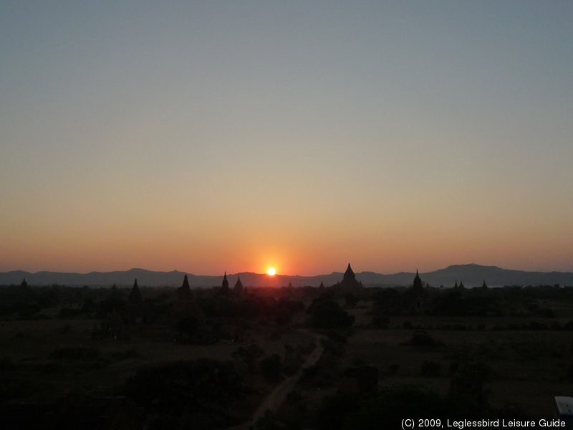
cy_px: 215
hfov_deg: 52.6
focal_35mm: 35
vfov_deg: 40.7
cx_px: 286
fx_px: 579
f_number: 3.5
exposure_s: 1/640
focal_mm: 4.4
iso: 160
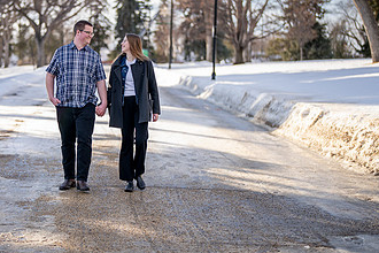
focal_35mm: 88
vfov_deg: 15.5
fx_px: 926
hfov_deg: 22.9
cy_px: 96
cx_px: 100
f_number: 1.2
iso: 200
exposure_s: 1/6400
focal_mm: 50
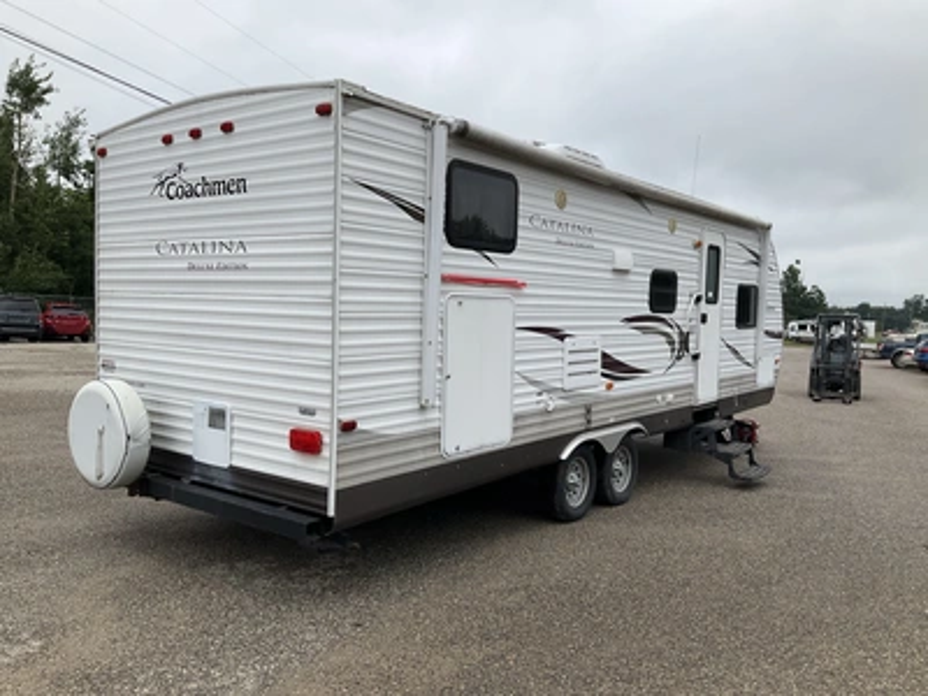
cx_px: 464
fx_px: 777
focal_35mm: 29
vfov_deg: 48.2
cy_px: 348
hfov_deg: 61.7
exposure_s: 1/929
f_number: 1.8
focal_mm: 3
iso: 25
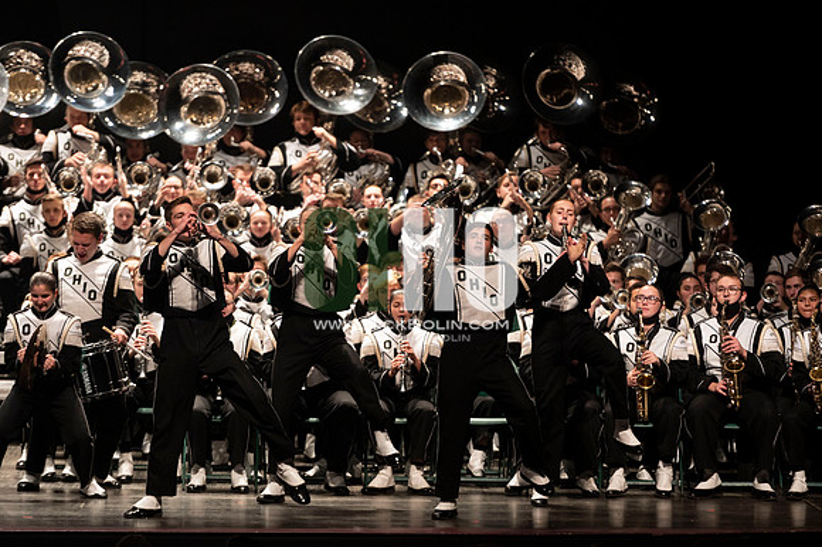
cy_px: 274
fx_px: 4564
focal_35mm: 200
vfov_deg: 6.9
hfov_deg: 10.3
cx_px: 411
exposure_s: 1/500
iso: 2500
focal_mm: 200
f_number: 2.8
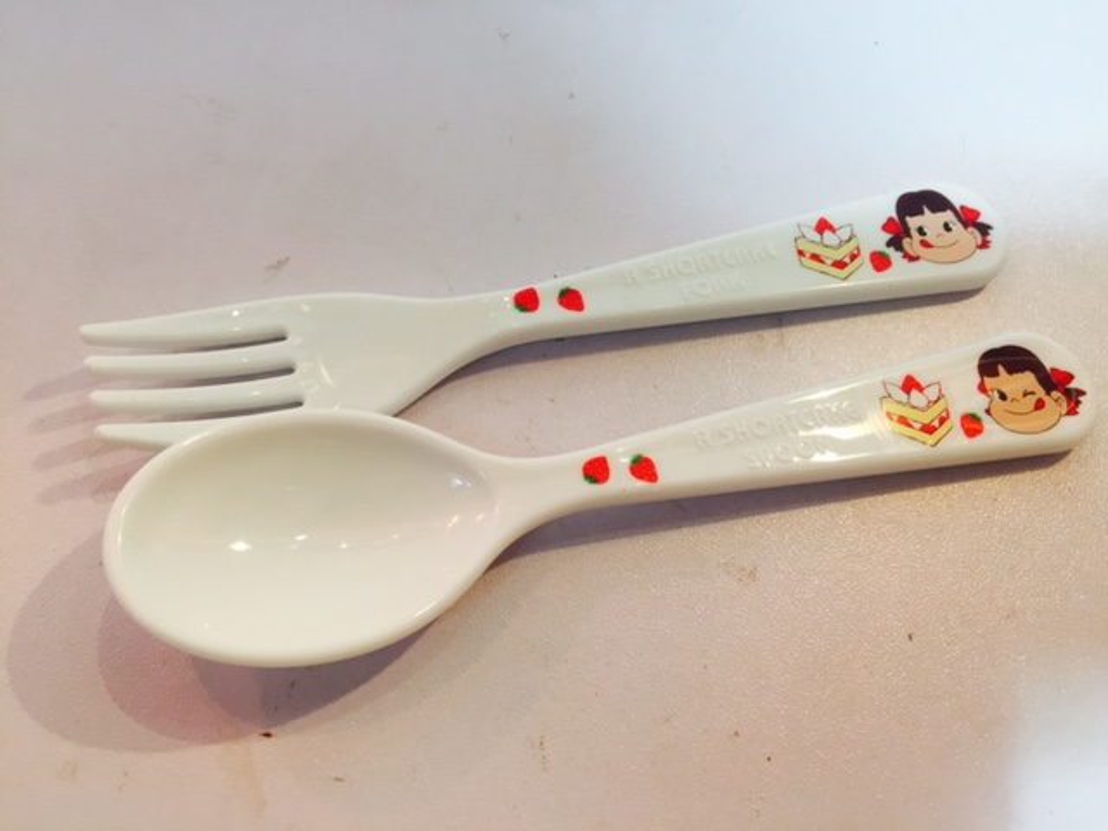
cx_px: 554
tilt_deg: -60.3
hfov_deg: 61.7
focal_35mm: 29
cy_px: 416
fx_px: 928
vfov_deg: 48.2
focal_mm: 4.15
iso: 80
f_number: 2.2
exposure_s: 1/33
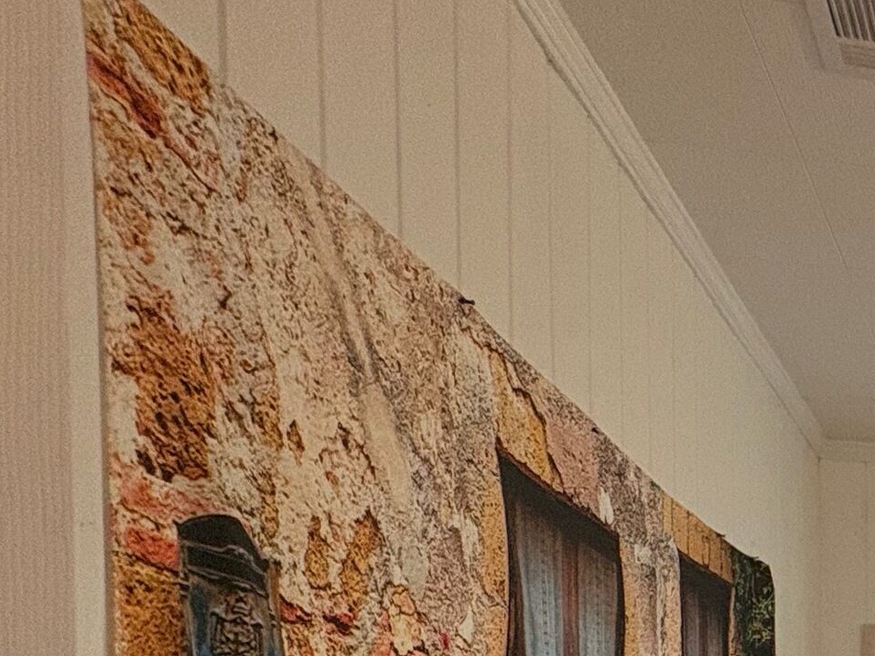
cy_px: 837
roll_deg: +0.8
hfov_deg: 28.3
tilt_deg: -1.1
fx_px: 1137
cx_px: 1302
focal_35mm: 45
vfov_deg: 27.3
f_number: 2.2
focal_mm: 2.22
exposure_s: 1/60
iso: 200
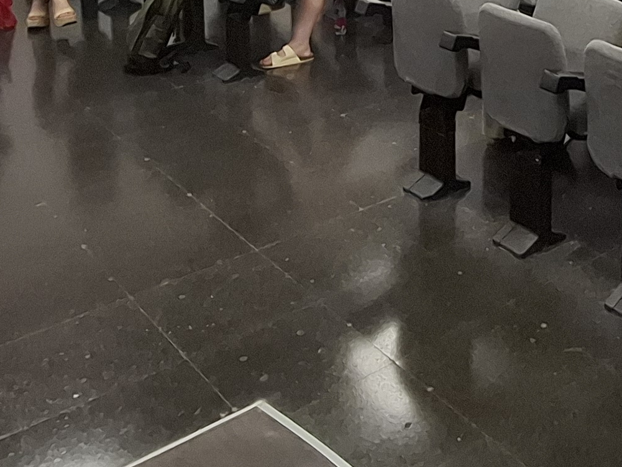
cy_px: -172
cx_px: 576
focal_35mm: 53
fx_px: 952
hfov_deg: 33.9
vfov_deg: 23.6
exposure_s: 1/50
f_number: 2.2
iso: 100
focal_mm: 1.74
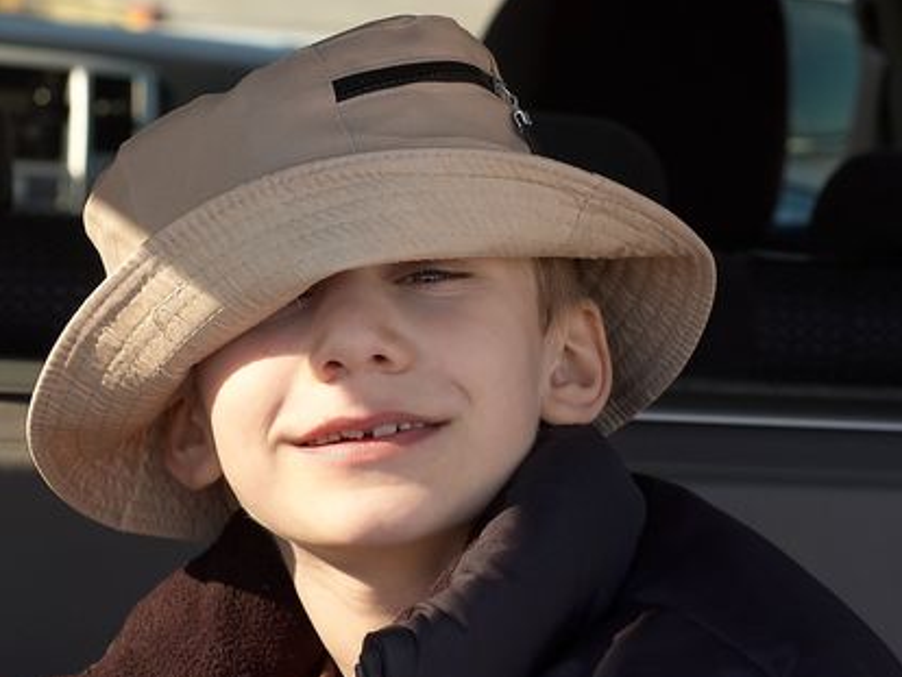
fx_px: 2946
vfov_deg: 13.1
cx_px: 357
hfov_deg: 17.4
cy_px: 343
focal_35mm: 113
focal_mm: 50
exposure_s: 1/125
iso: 200
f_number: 5.6
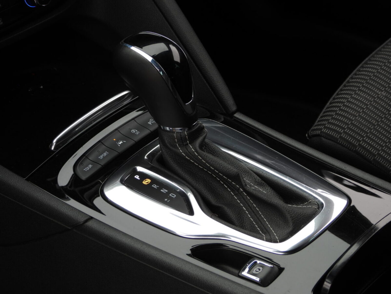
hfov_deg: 17.1
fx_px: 1299
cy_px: 147
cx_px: 196
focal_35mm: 115
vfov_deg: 12.9
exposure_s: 1/60
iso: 100
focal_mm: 20.7
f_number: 4
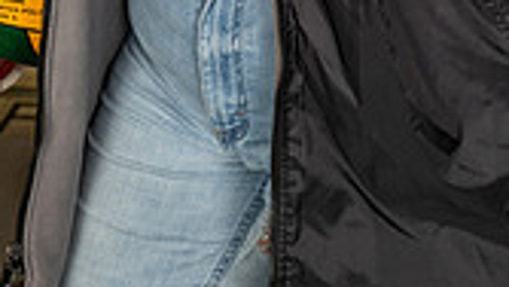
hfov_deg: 13.8
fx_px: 2092
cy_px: -351
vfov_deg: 7.4
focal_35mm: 155
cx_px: 393
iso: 500
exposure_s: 1/250
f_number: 7.1
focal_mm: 55
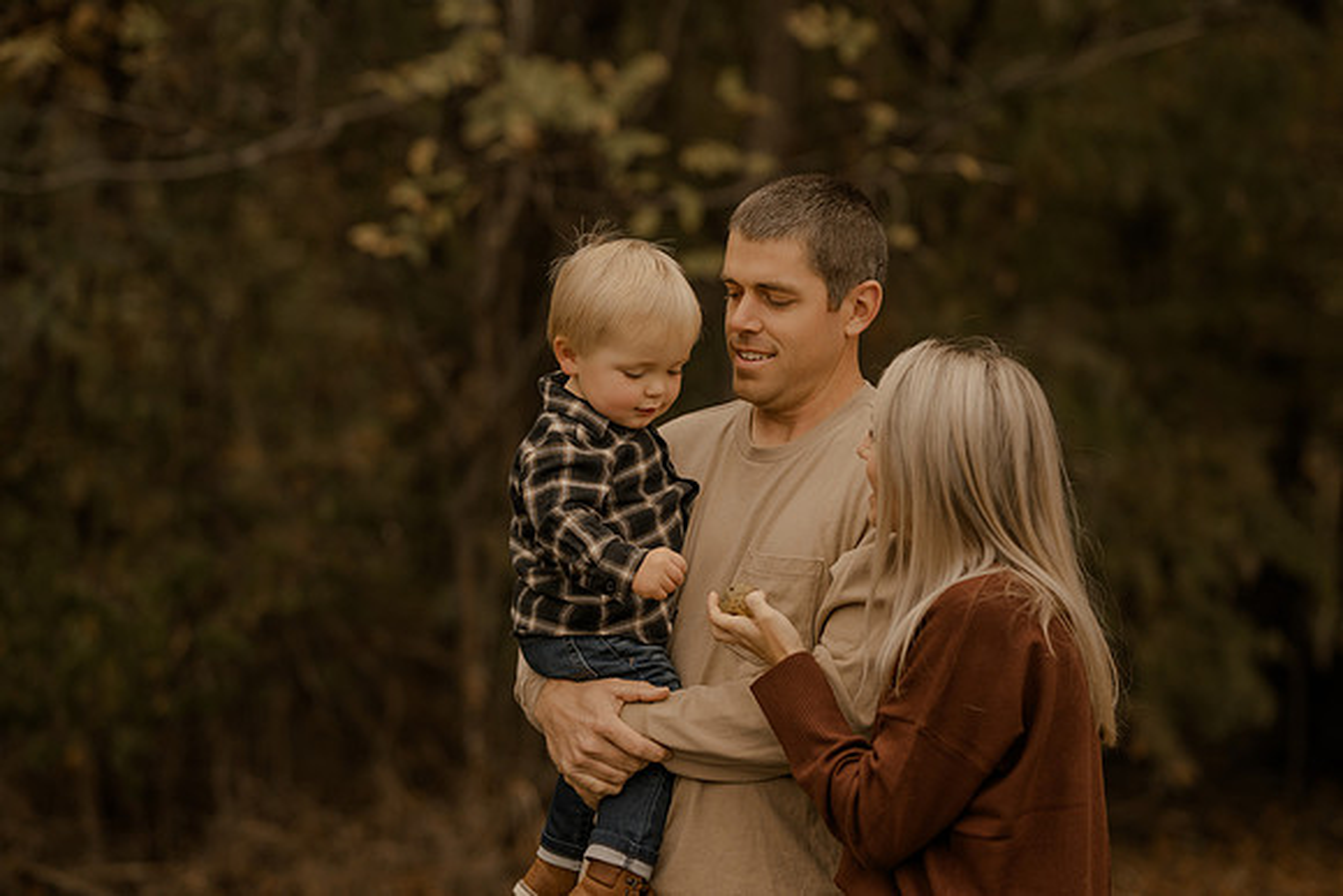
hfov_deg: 23.9
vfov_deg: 16.1
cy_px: 448
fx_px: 3172
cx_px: 672
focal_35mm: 85
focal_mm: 85
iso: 200
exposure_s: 1/640
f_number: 2
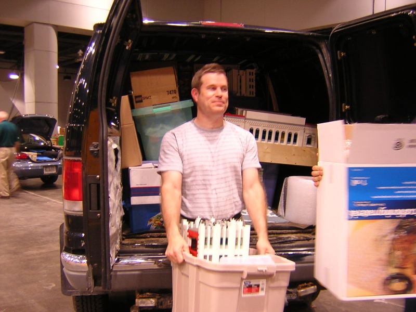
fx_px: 433
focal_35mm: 36
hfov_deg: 51.4
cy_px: 156
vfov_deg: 39.7
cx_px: 208
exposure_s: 1/4.1
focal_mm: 4.7
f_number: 2.6
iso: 136
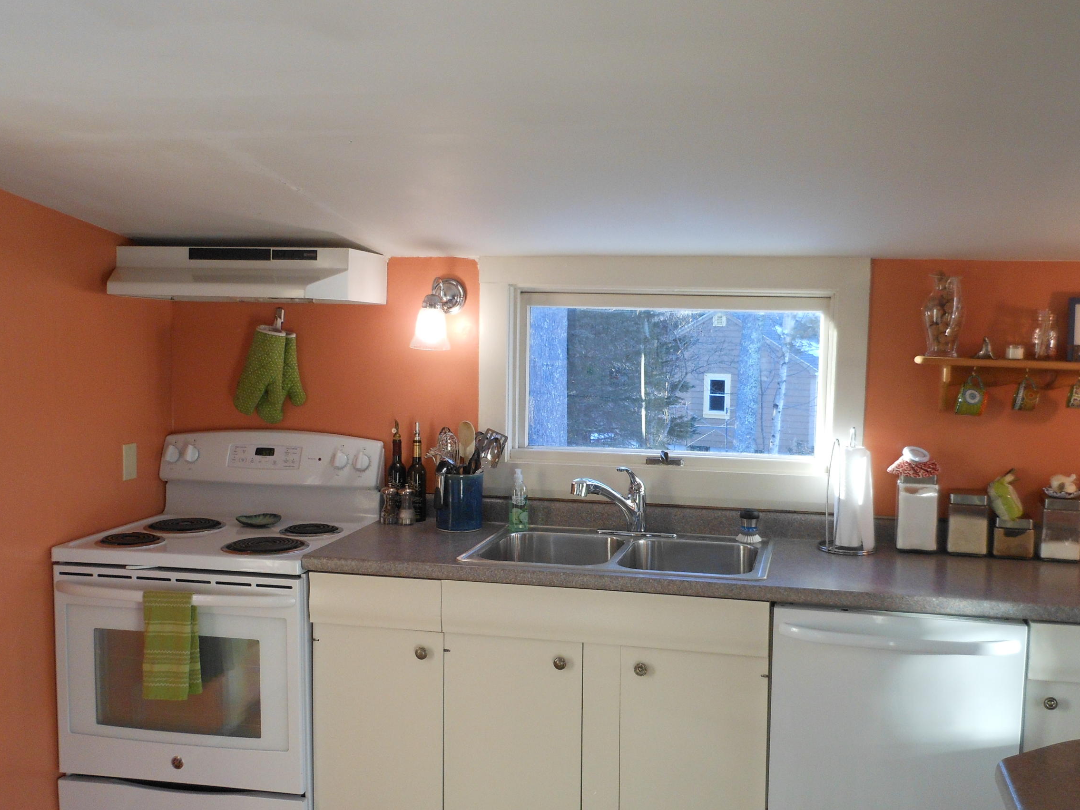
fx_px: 1155
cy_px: 439
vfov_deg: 38.6
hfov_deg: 50.0
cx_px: 601
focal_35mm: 37
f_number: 3.7
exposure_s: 1/30
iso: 125
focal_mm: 5
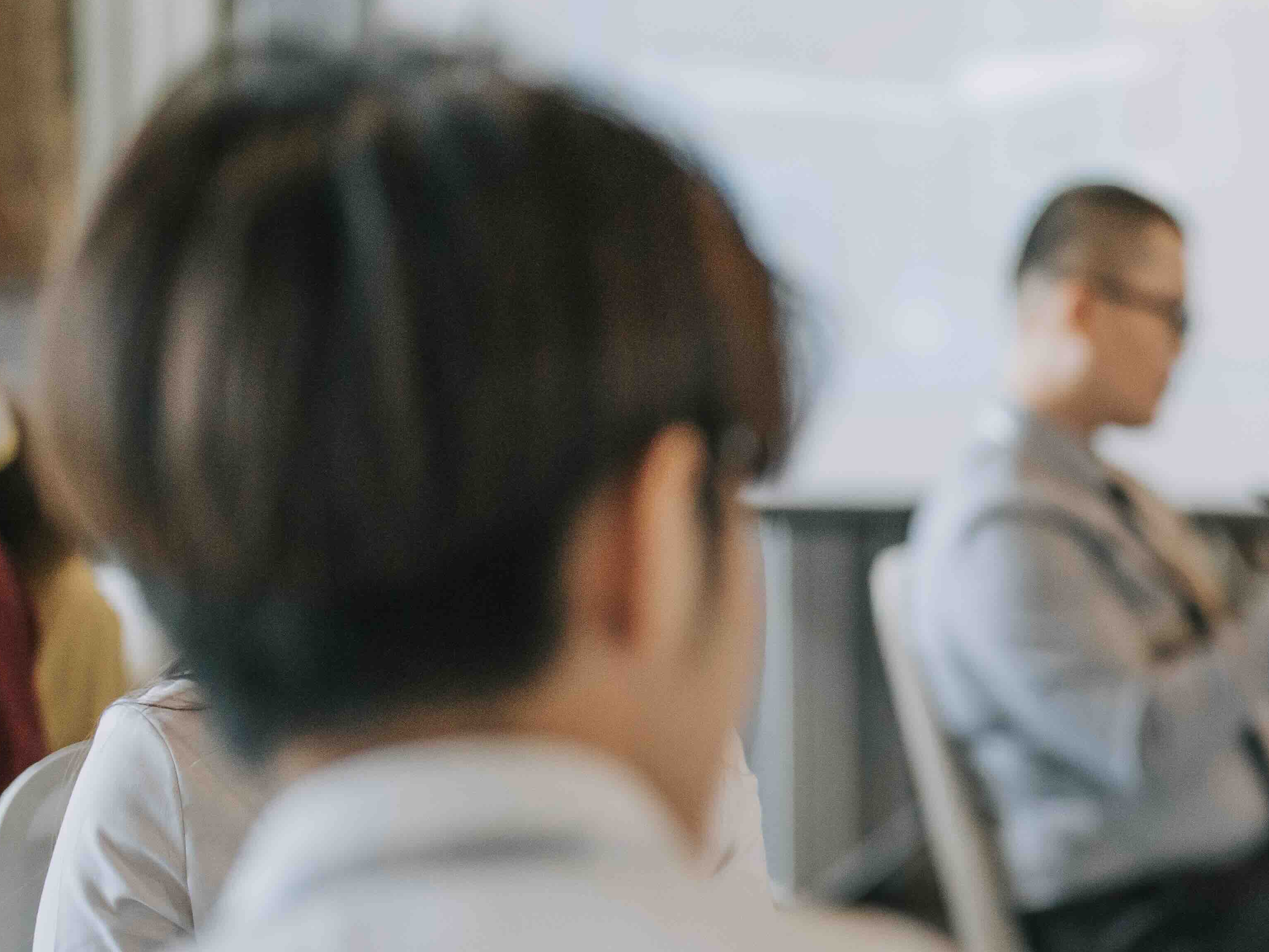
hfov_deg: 14.2
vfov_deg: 11.0
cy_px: 695
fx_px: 4949
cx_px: 1525
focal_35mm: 135
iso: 800
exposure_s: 1/2000
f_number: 1.4
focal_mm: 50
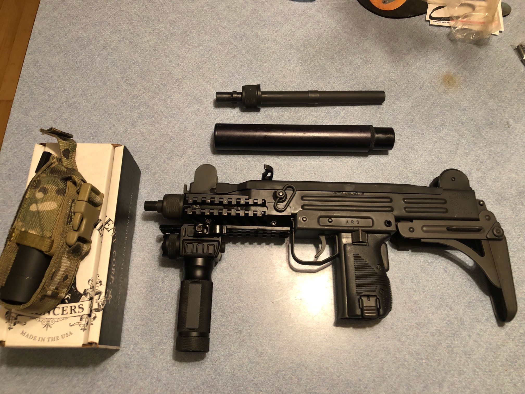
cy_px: 197
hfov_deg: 63.4
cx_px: 262
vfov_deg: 49.7
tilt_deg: -69.2
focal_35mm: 28
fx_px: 425
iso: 40
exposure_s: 1/17
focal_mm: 3.99
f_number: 1.8
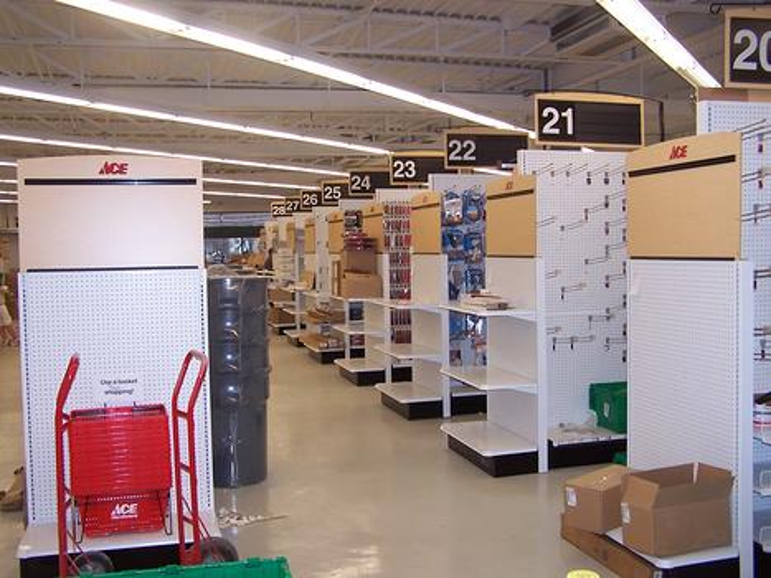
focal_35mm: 38
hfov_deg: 49.0
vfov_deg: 37.7
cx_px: 386
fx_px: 846
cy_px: 289
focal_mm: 6.3
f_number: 2.8
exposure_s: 1/60
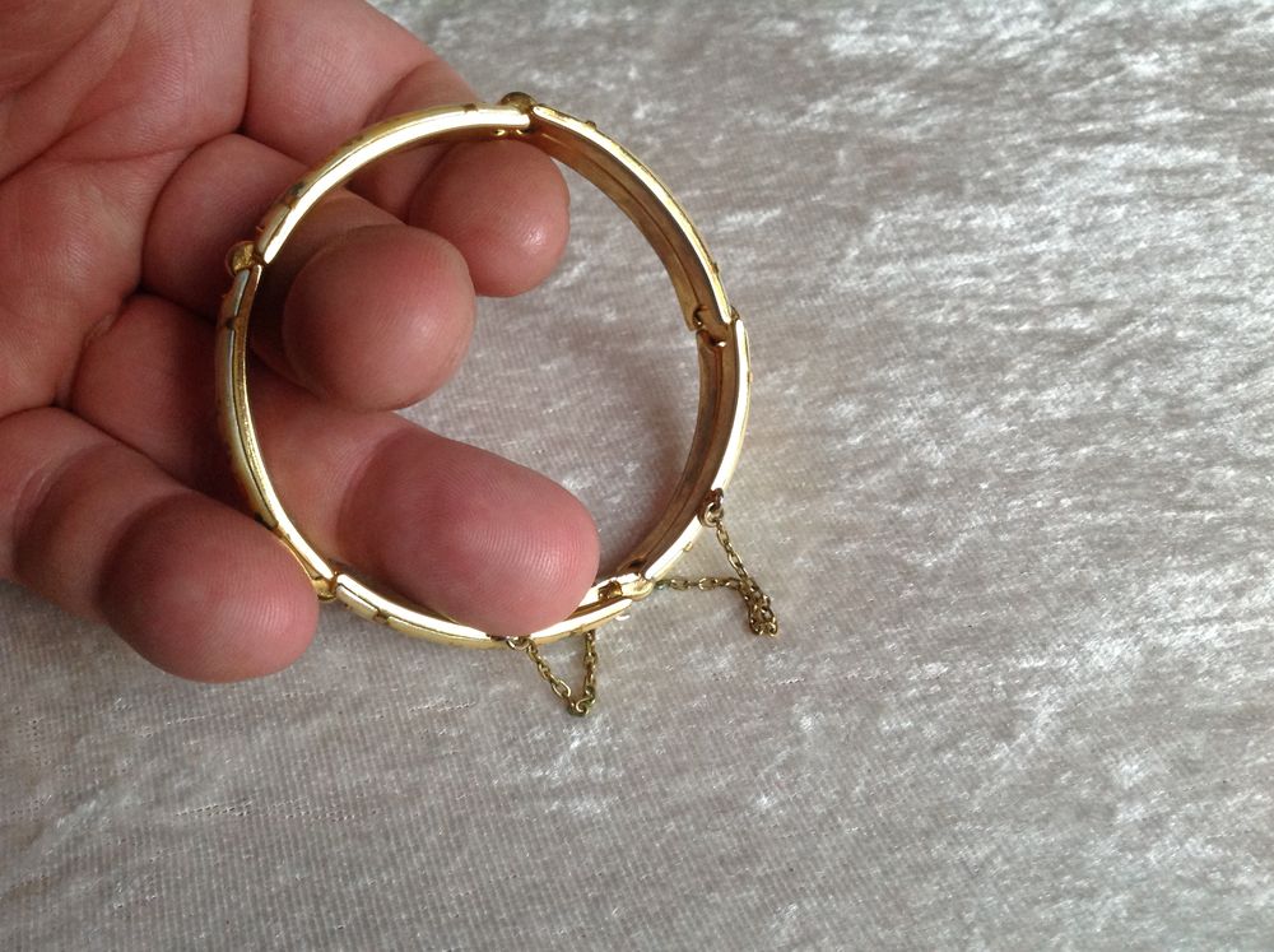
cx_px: 637
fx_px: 1286
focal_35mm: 35
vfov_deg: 40.6
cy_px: 476
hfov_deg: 52.7
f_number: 2.4
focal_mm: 4.28
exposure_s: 1/15
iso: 125
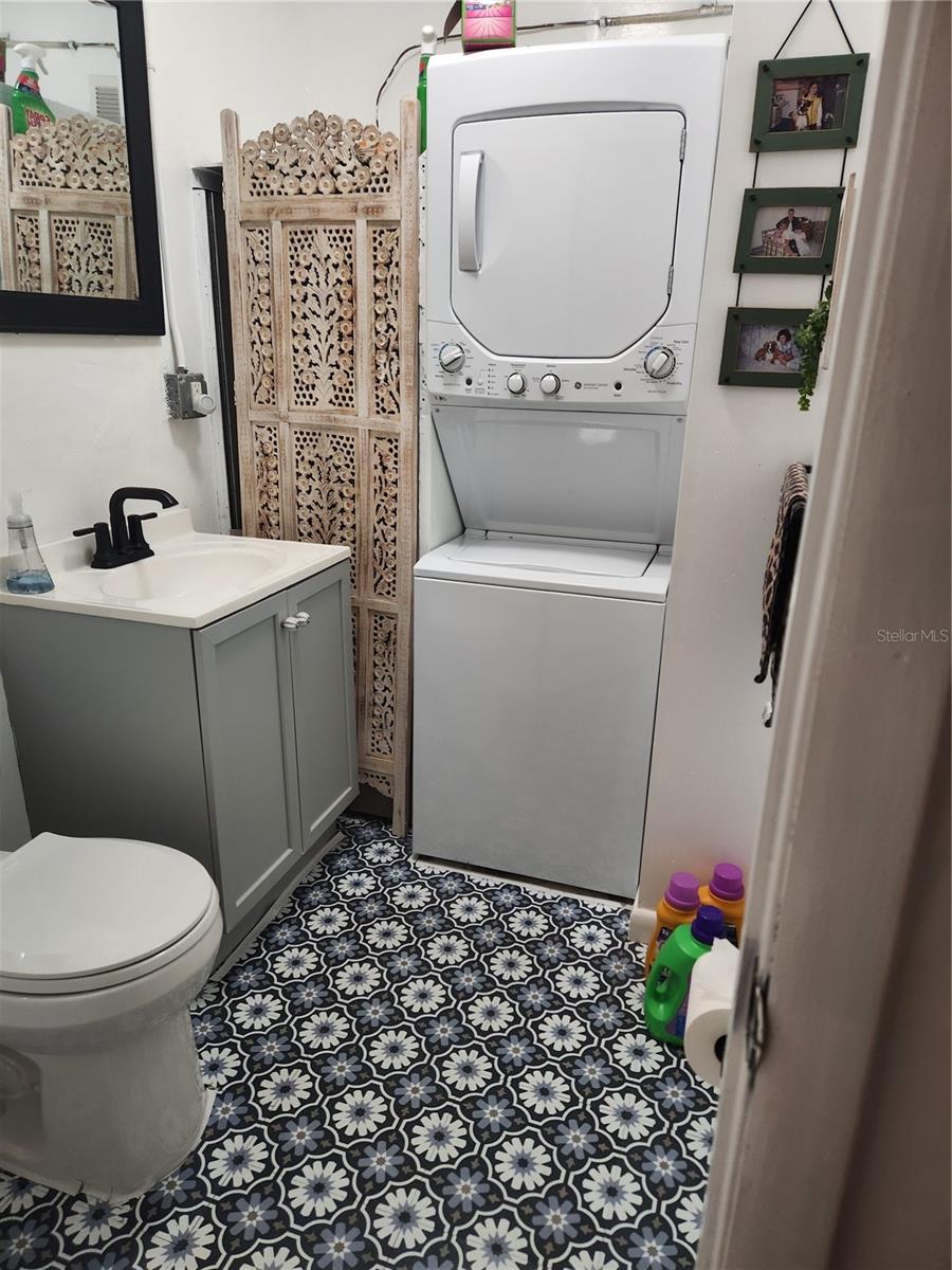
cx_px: 476
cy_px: 635
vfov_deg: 73.9
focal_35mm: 23
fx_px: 843
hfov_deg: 58.9
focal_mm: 5.4
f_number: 1.8
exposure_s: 1/120
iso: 160
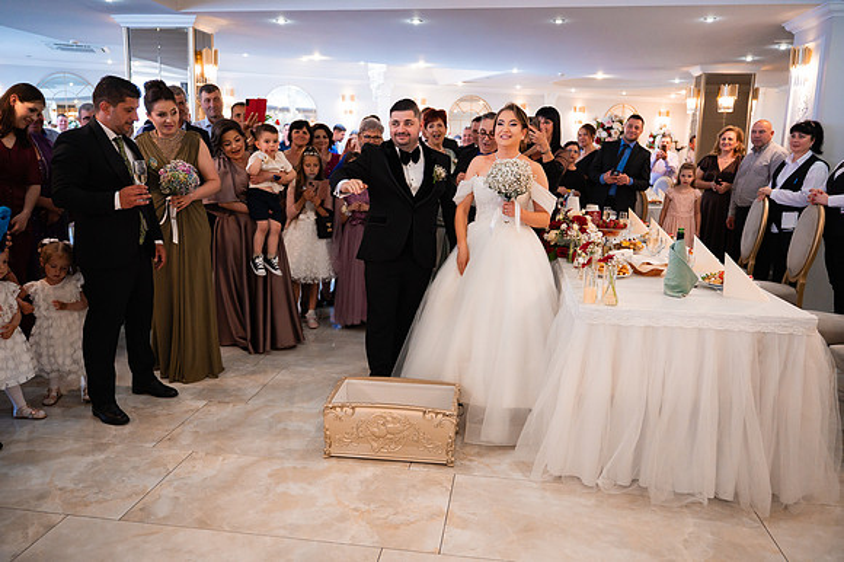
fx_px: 656
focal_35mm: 28
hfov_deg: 65.5
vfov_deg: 46.4
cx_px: 422
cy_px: 281
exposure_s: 1/250
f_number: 2.8
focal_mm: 28
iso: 2500
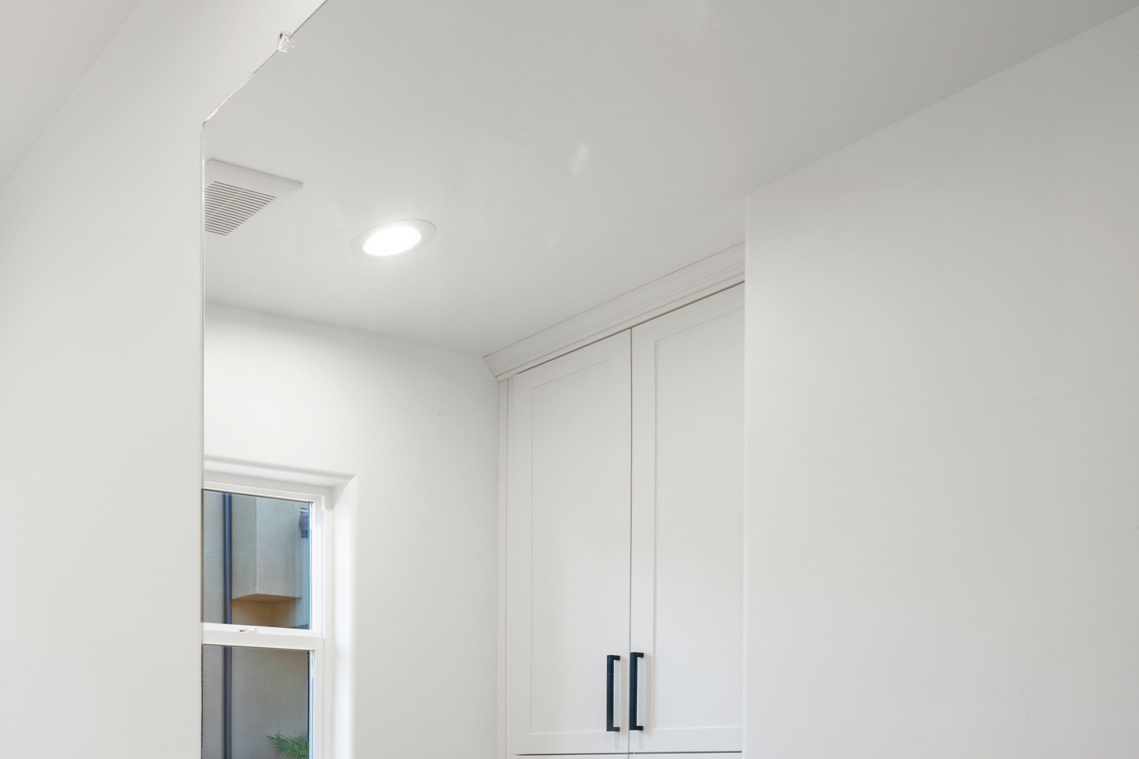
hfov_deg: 46.2
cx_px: -90
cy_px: 771
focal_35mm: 31
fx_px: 981
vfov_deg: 37.5
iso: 125
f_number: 8
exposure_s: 1/6
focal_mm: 14
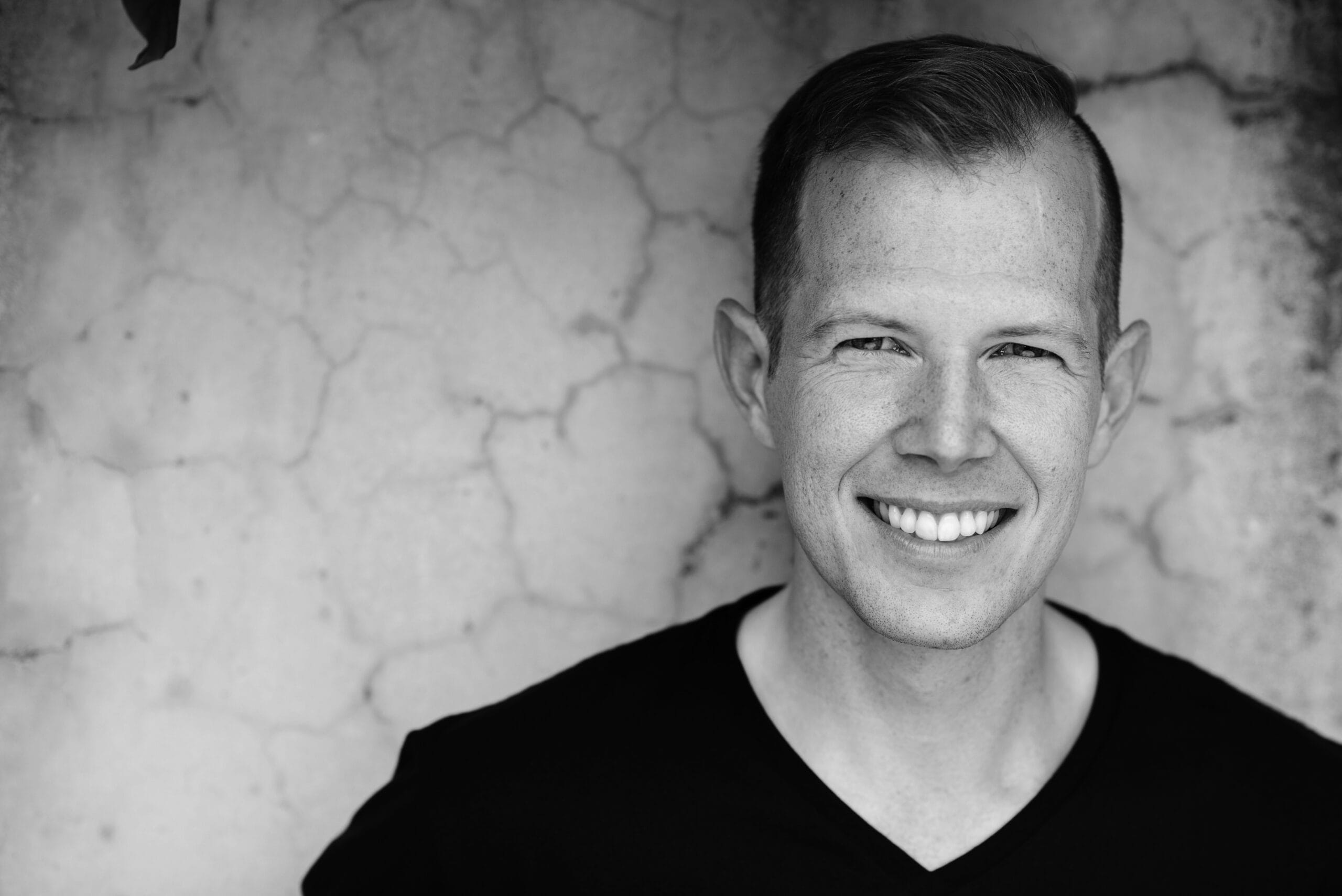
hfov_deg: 23.9
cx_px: 671
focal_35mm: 85
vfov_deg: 16.1
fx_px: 3170
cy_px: 448
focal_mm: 85
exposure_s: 1/500
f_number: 2.5
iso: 160
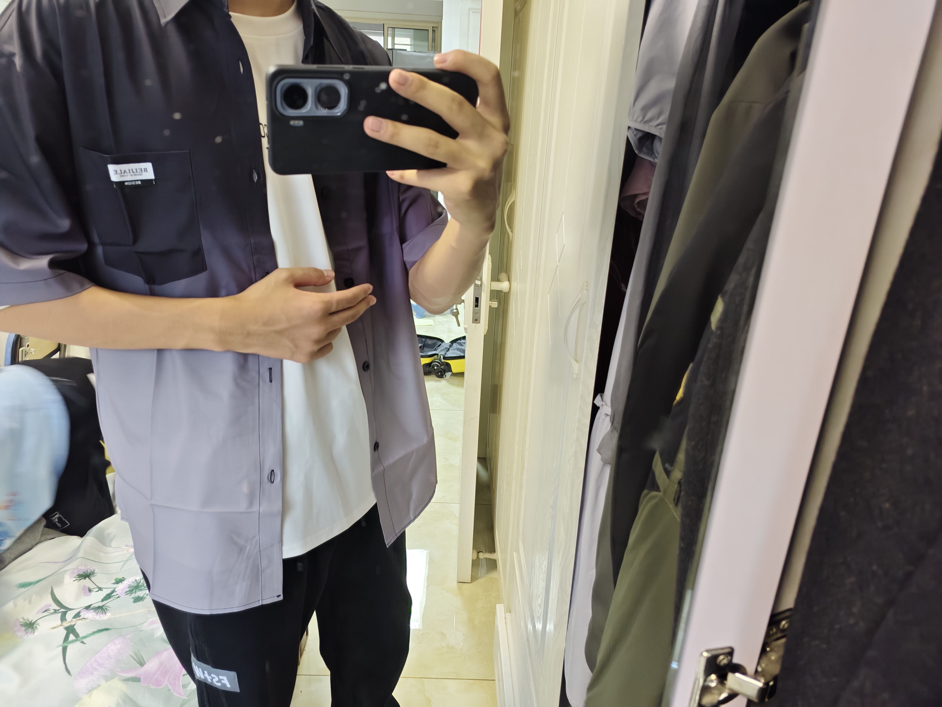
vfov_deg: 58.9
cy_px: 354
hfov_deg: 73.9
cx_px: 471
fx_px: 626
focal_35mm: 23
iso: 765
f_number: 1.88
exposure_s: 1/50
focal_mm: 5.56
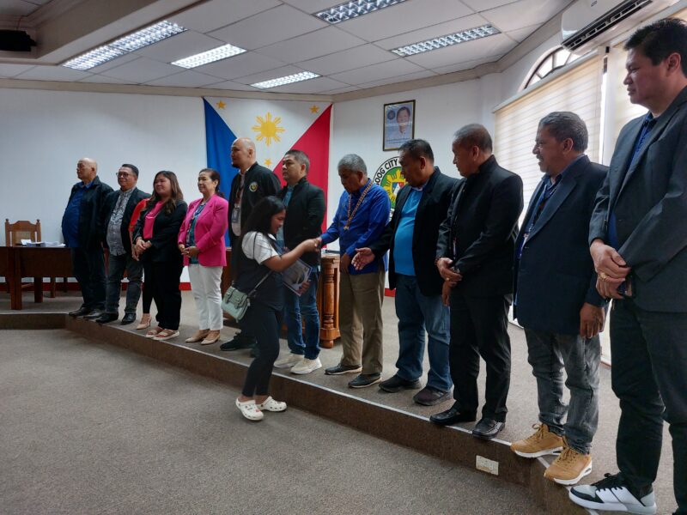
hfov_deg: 71.6
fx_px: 476
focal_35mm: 24
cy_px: 258
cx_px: 344
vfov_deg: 56.8
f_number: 1.8
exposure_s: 1/60
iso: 160
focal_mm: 5.23
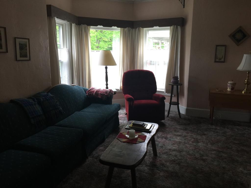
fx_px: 210
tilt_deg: -12.1
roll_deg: -0.7
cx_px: 126
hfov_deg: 61.7
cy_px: 94
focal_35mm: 29
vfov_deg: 48.2
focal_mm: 4.15
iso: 40
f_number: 2.2
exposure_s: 1/15
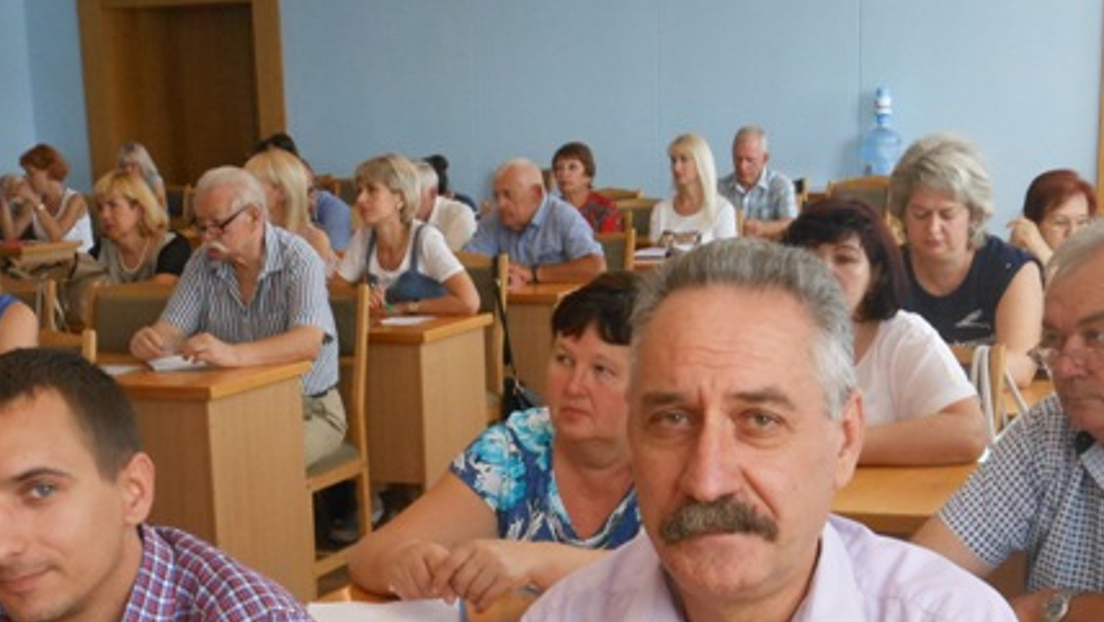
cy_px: 594
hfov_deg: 30.1
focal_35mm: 70
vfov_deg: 16.9
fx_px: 2050
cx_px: 531
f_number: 3.8
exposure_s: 1/30
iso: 320
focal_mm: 7.7
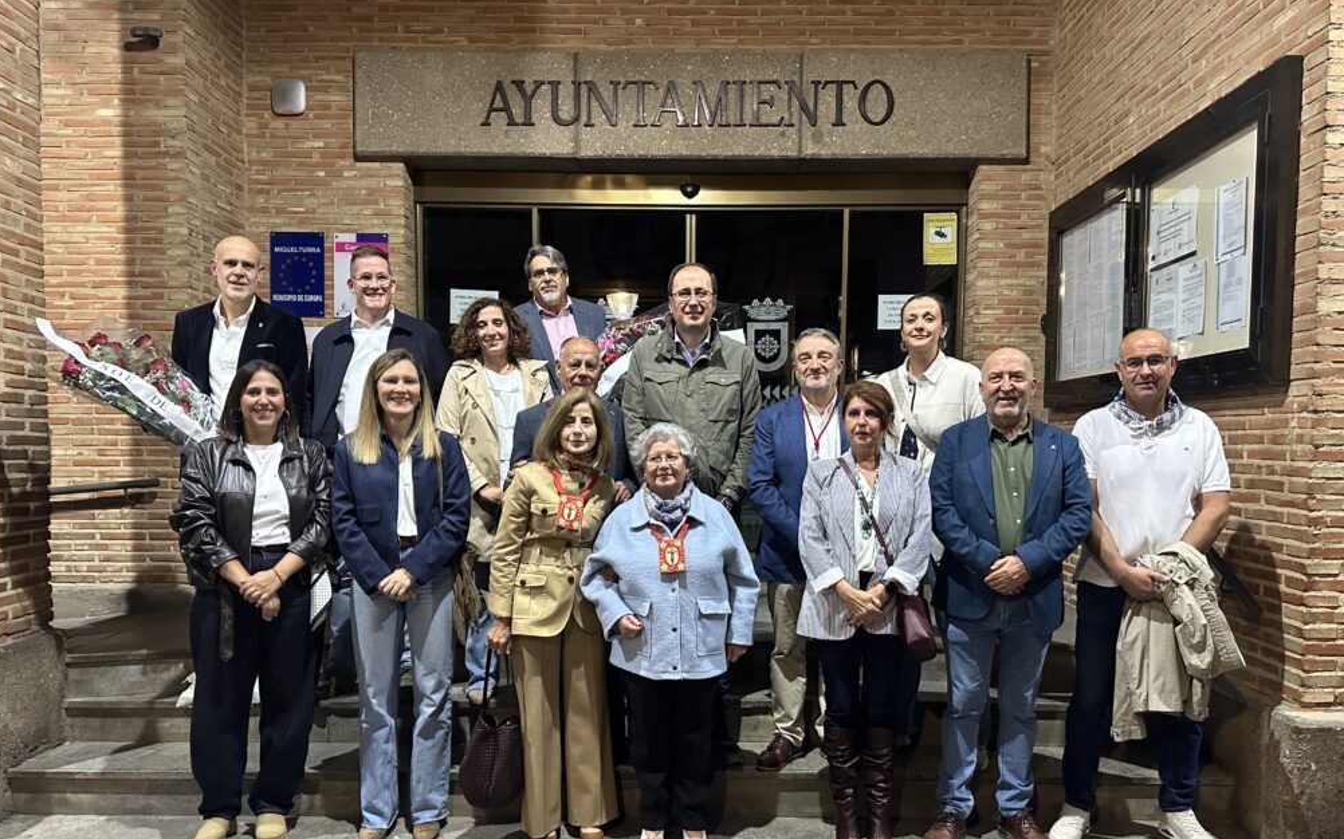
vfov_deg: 47.3
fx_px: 952
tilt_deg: -3.1
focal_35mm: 26
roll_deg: -0.4
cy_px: 509
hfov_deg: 70.4
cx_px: 679
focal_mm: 6.86
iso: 800
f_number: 1.78
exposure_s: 1/50
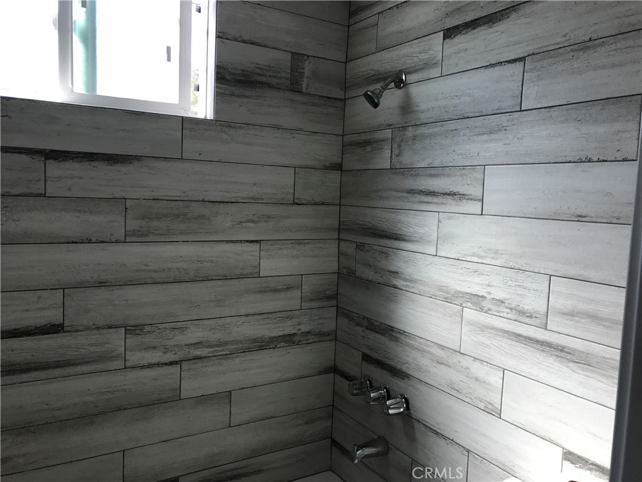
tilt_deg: -6.7
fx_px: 519
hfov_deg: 63.4
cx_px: 321
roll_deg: -2.7
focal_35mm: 28
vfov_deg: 49.7
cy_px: 241
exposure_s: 1/120
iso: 25
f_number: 1.8
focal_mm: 3.99
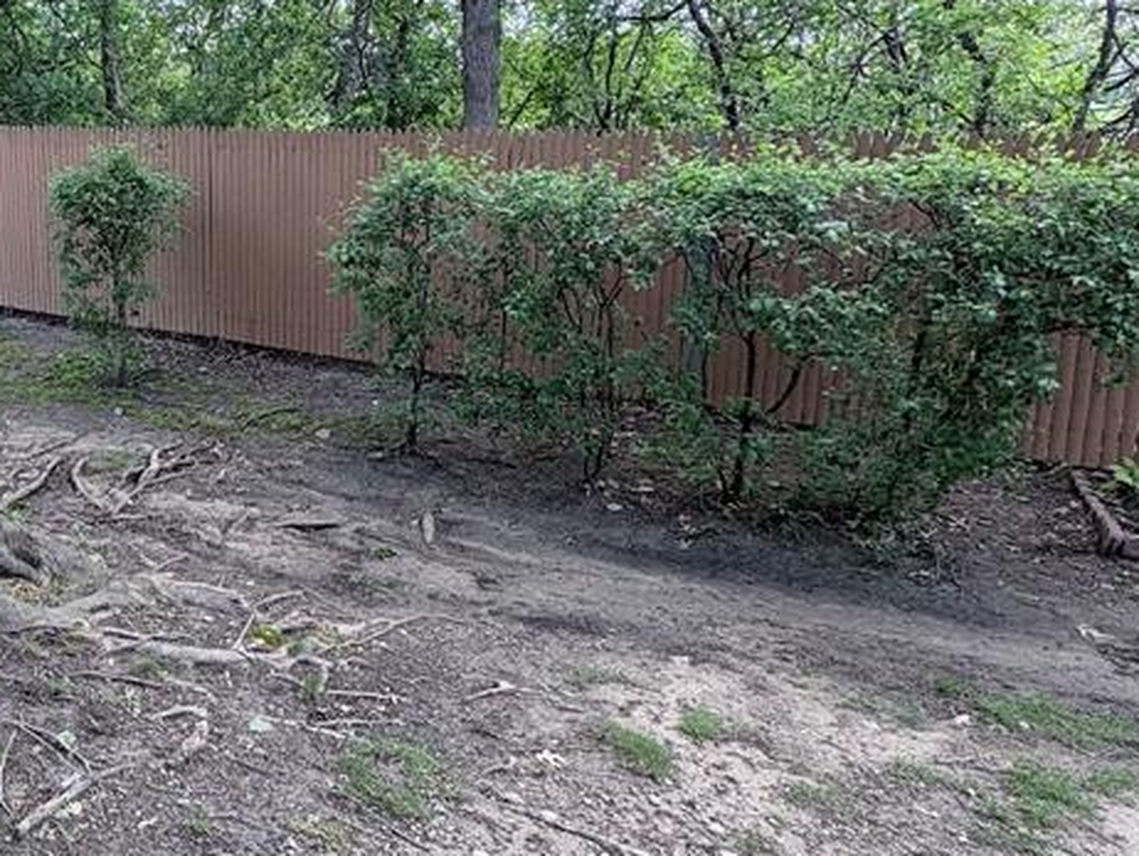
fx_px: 1021
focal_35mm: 31
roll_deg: +1.6
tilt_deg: -9.2
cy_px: 311
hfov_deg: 51.9
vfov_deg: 45.0
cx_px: 128
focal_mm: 2.22
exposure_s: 1/133
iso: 80
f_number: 2.2
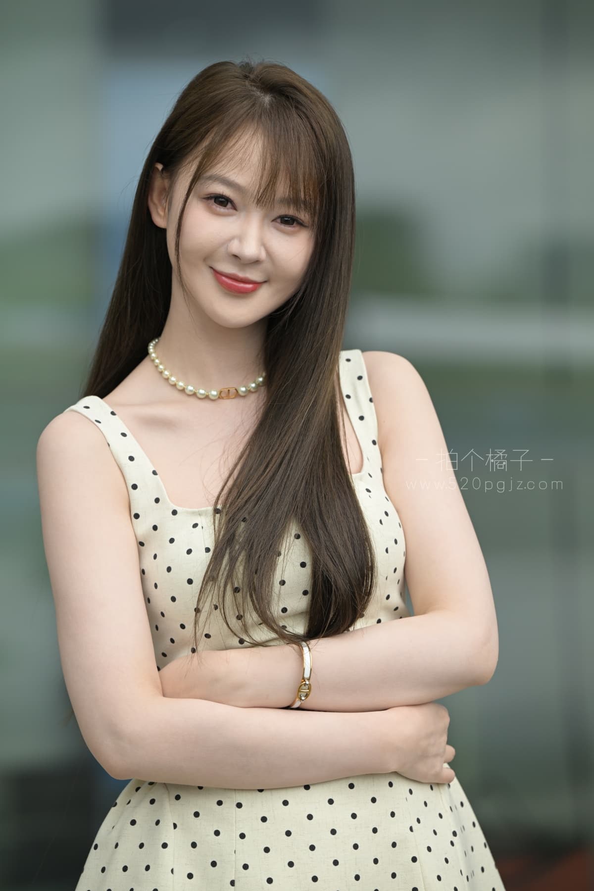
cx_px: 297
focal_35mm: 170
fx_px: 4207
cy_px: 446
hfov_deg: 8.1
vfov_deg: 12.1
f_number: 4
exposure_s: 1/400
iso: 200
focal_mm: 170
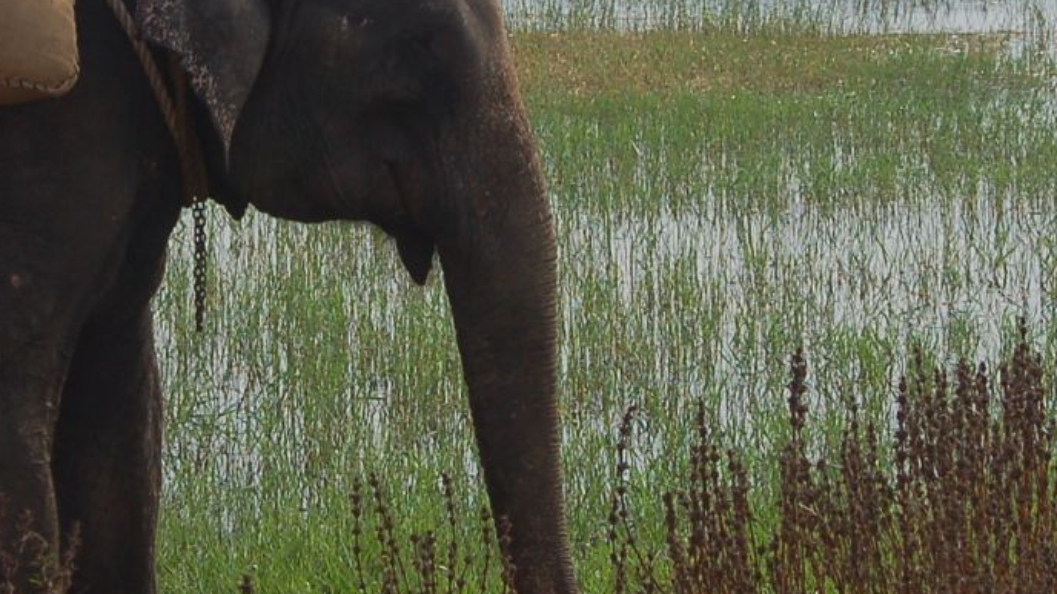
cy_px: -8
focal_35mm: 146
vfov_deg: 8.3
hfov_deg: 14.7
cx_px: 284
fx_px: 4092
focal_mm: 32
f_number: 9
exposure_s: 1/320
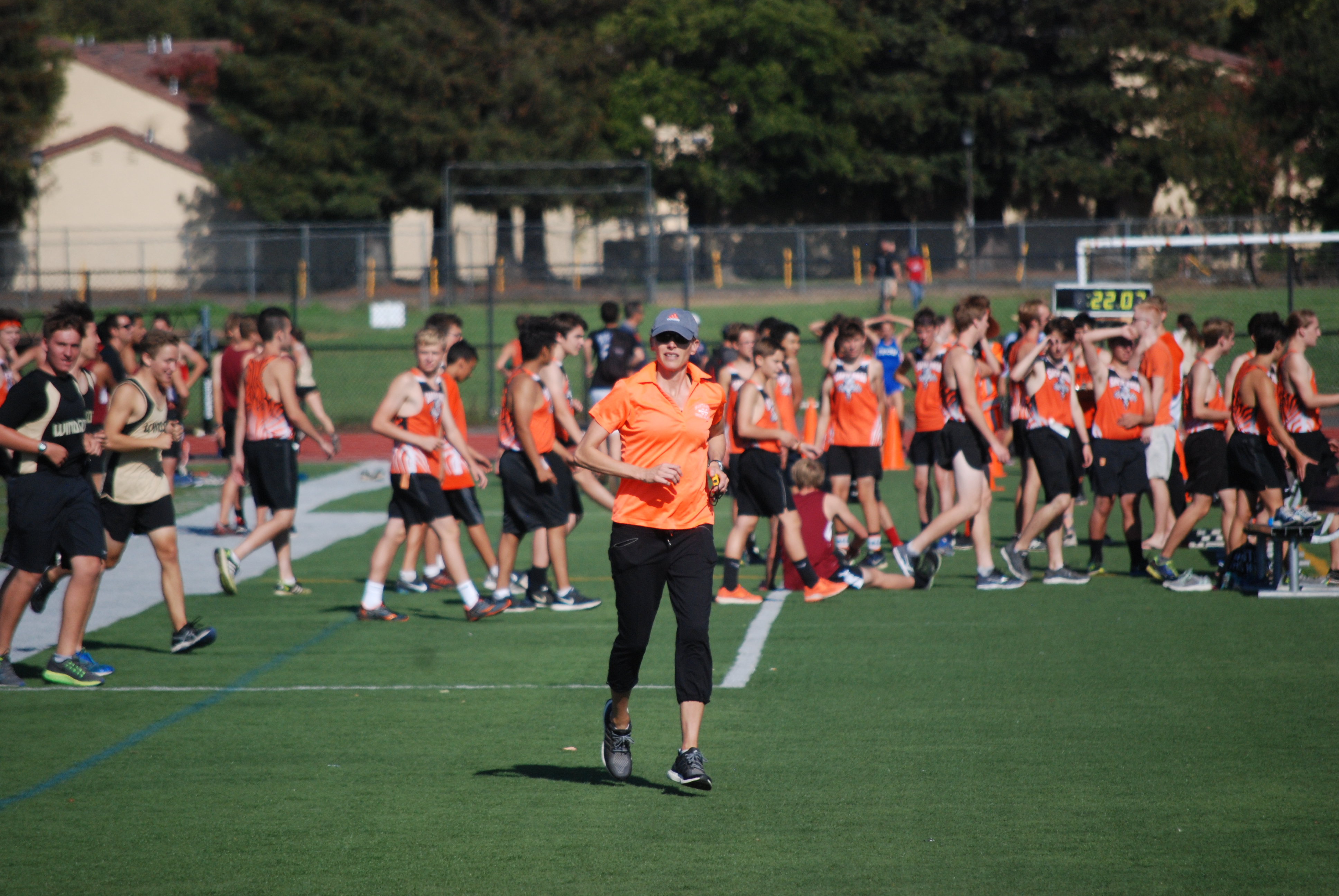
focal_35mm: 300
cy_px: 448
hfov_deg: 6.9
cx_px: 670
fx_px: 11172
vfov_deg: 4.6
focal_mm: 200
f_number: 5.6
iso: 400
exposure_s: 1/2000
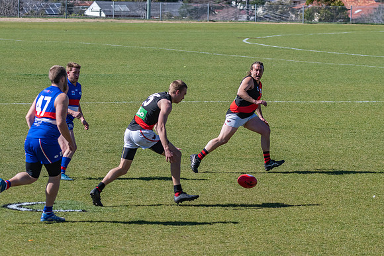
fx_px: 2722
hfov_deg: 8.1
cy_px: 112
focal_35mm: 255
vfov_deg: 5.4
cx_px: 217
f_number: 8
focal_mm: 150
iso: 800
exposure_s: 1/2500
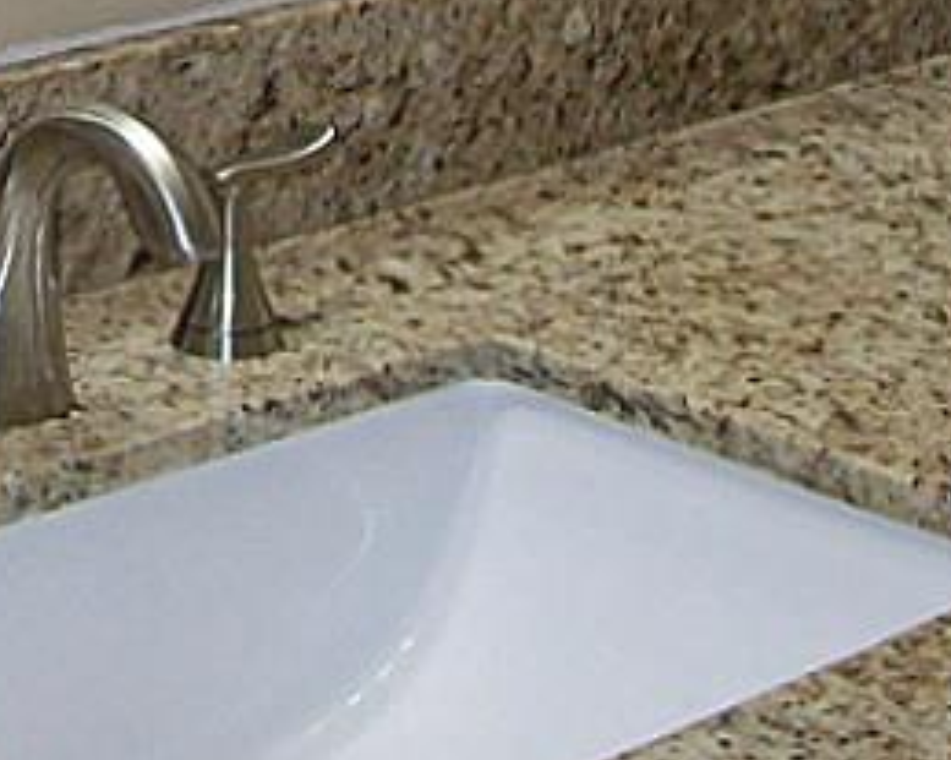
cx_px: 7
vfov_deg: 10.7
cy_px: -382
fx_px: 3911
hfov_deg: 13.7
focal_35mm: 139
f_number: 2.7
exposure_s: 1/64
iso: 80
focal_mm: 6
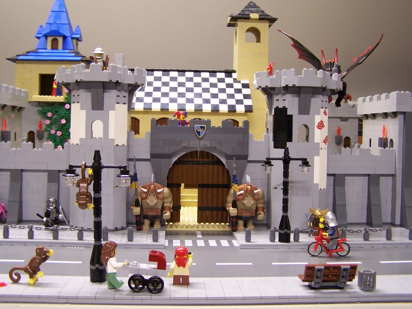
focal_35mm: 40
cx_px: 209
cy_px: 149
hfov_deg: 46.8
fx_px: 476
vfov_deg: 36.0
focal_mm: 6.3
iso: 80
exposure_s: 1/4
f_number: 2.8
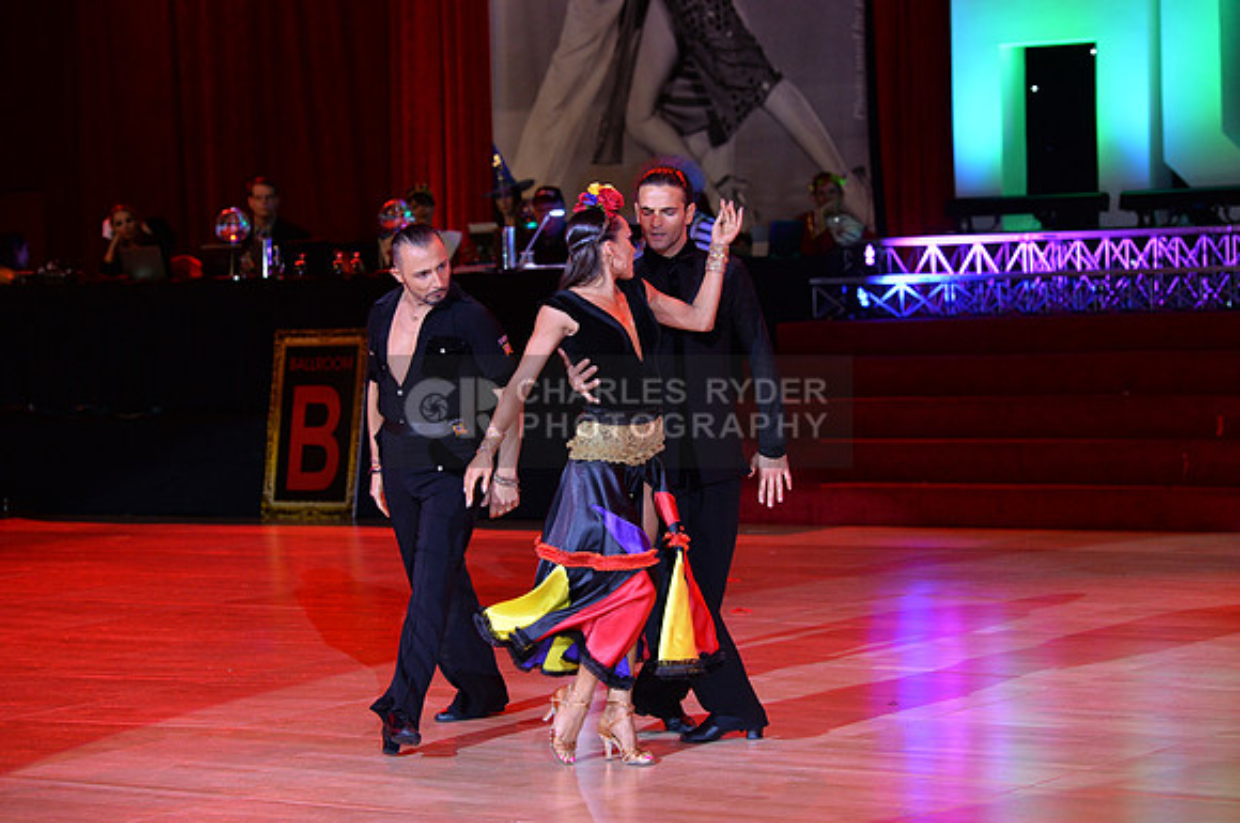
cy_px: 412
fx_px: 3852
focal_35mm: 112
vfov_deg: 12.2
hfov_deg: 18.3
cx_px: 620
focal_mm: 112
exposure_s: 1/250
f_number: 4.5
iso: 2000
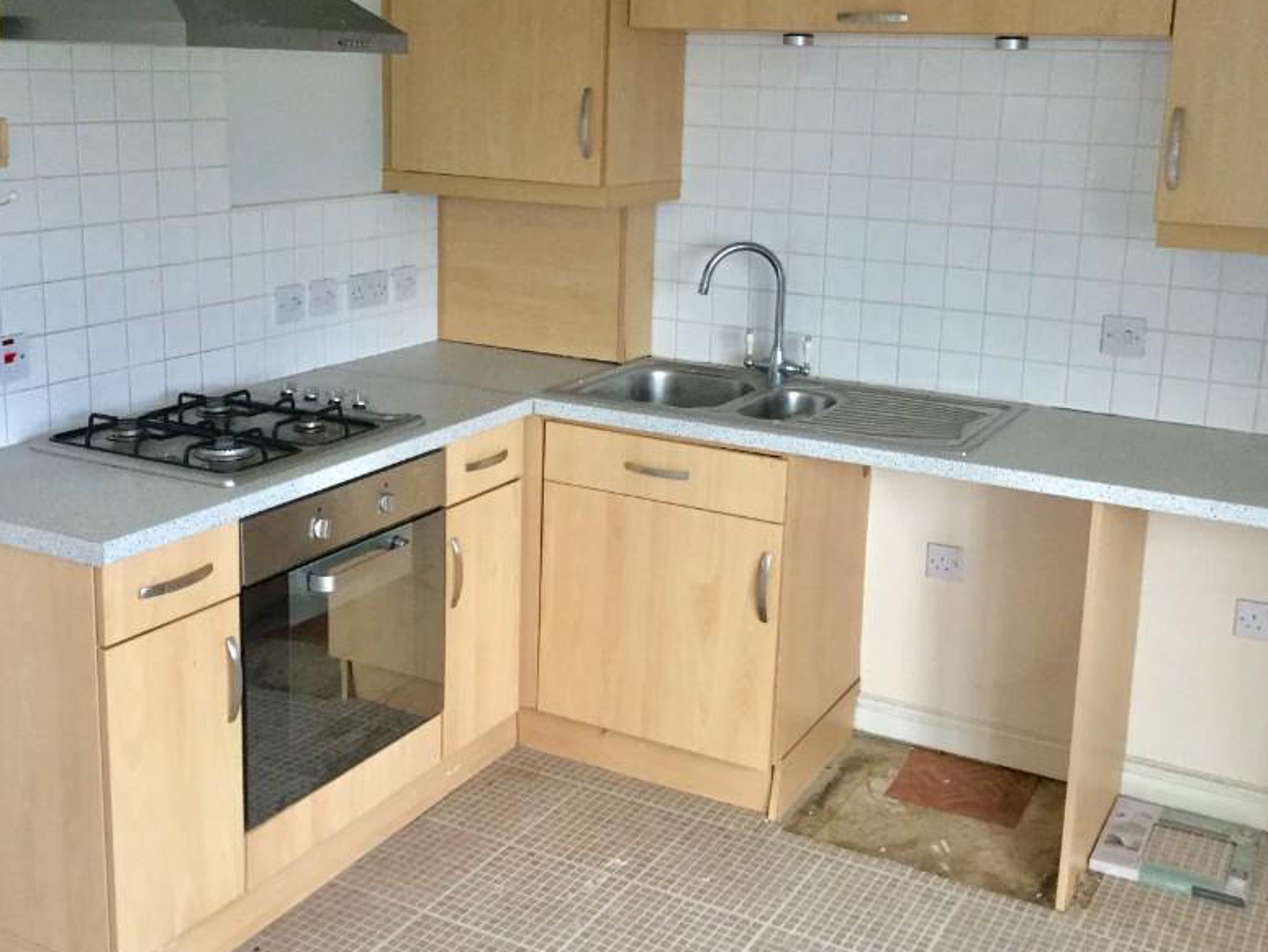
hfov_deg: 45.8
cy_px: 374
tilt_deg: -10.4
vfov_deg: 35.0
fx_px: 1502
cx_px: 652
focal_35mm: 41
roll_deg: -2.9
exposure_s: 1/33
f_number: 2.4
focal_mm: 3.3
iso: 100
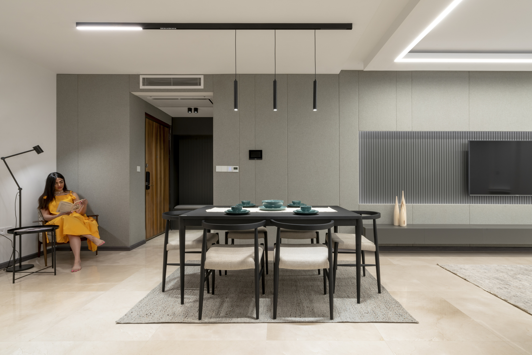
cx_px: 266
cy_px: 178
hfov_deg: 96.7
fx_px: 236
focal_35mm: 16
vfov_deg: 73.8
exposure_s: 2
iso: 100
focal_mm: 16
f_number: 22
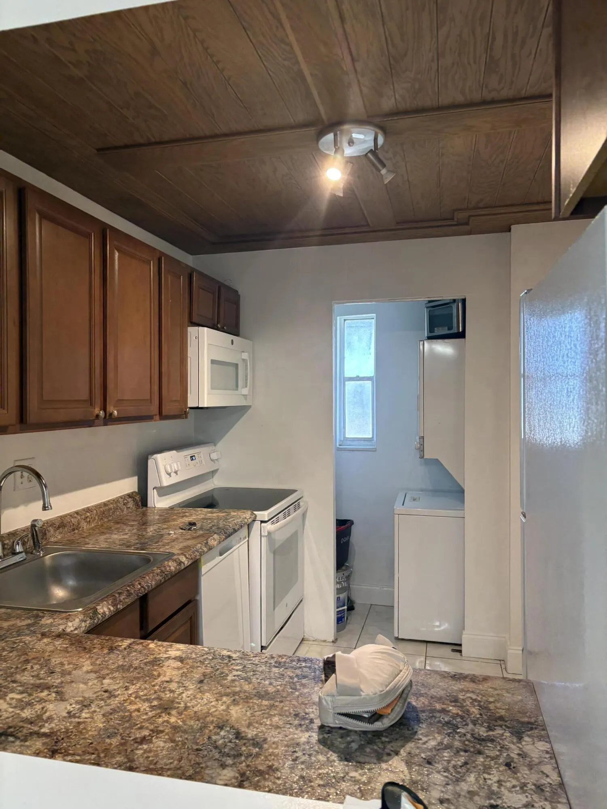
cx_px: 304
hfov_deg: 53.1
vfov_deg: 67.3
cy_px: 404
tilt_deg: +2.1
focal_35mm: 26
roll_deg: +0.2
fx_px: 608
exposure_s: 1/60
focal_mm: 5.96
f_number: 1.6
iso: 160
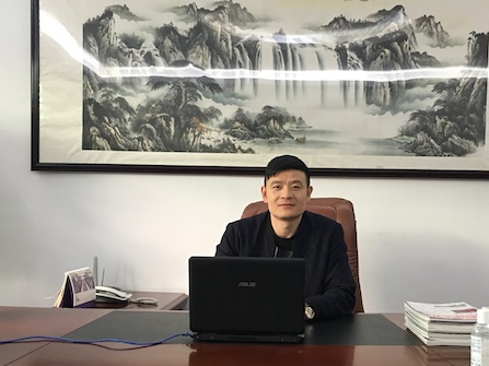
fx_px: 621
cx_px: 291
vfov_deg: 32.8
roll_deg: -1.4
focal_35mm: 44
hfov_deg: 42.8
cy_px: 221
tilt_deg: -1.9
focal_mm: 4.15
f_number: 2.2
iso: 80
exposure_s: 1/17
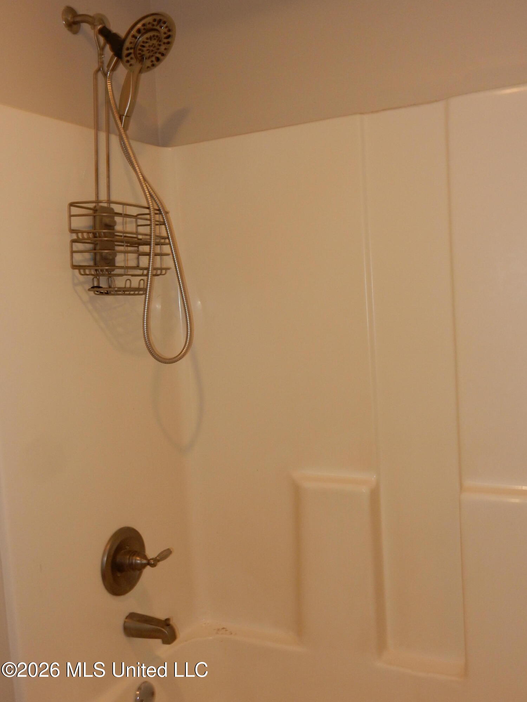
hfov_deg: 39.7
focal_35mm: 36
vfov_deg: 51.4
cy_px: 351
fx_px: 731
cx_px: 264
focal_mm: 6.4
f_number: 4
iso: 200
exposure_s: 1/30
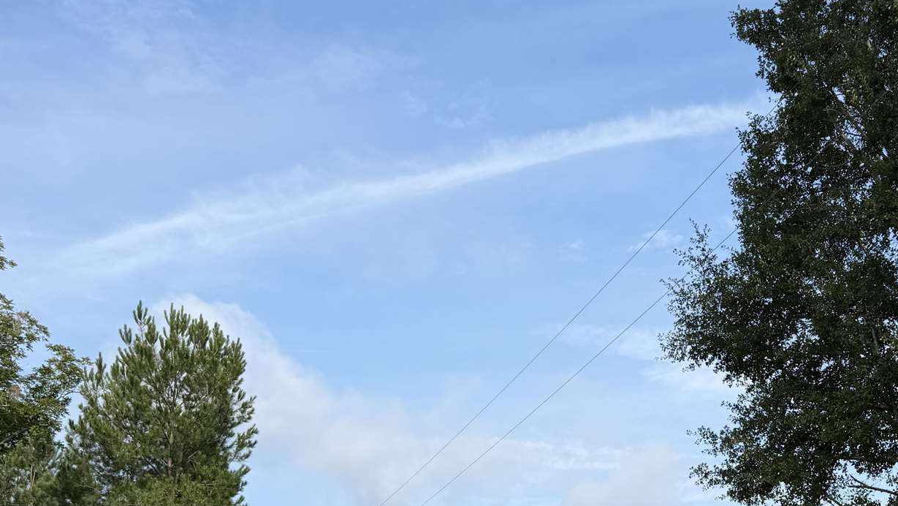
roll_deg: -0.2
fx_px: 1167
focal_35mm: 49
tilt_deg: +5.3
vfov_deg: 22.8
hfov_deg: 41.6
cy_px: 581
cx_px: 597
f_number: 1.78
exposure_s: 1/3953
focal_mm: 6.76
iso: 80
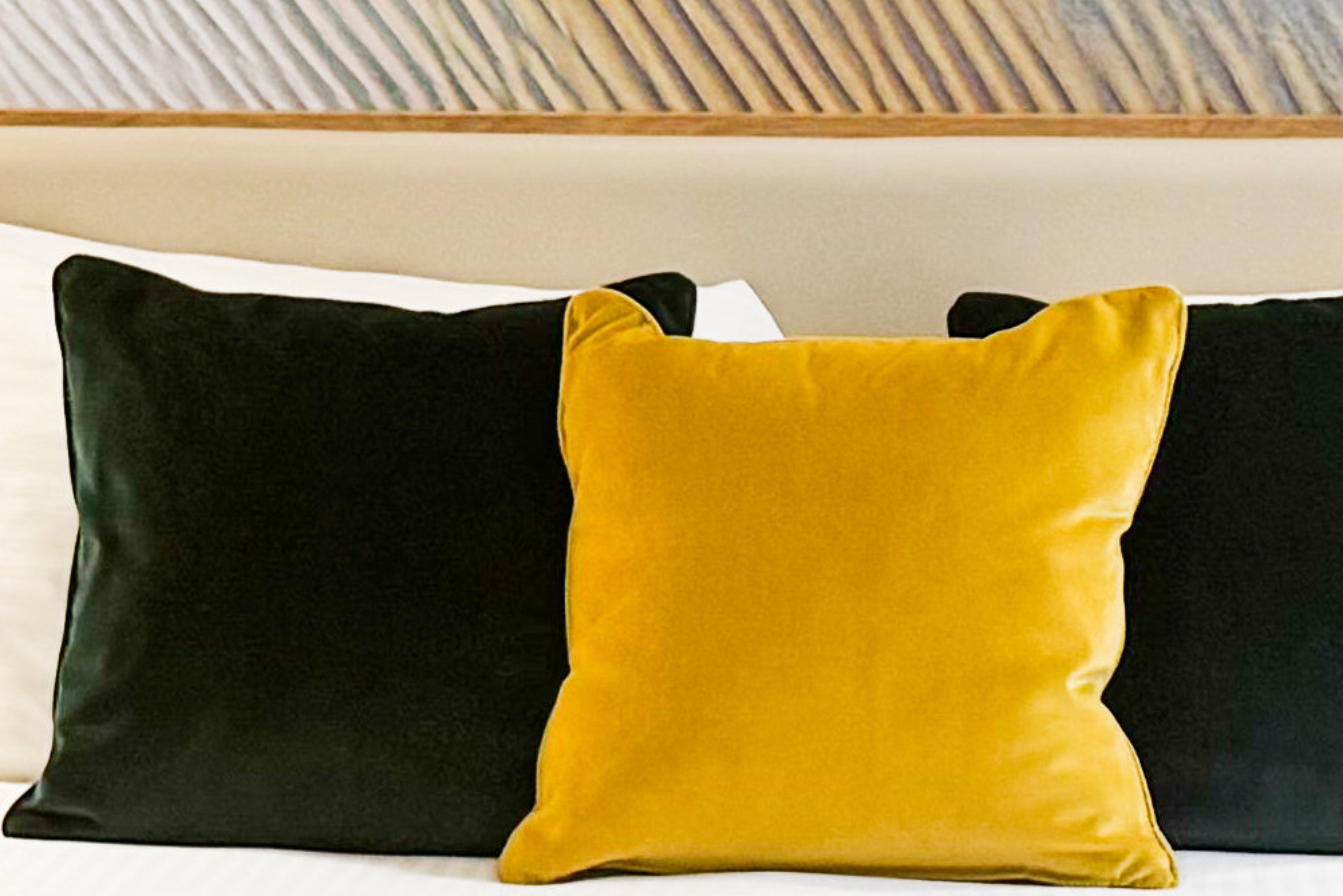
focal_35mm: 142
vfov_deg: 9.7
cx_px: 877
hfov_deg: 14.4
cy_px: 642
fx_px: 5298
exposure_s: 1/100
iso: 125
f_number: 1.8
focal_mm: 6.76
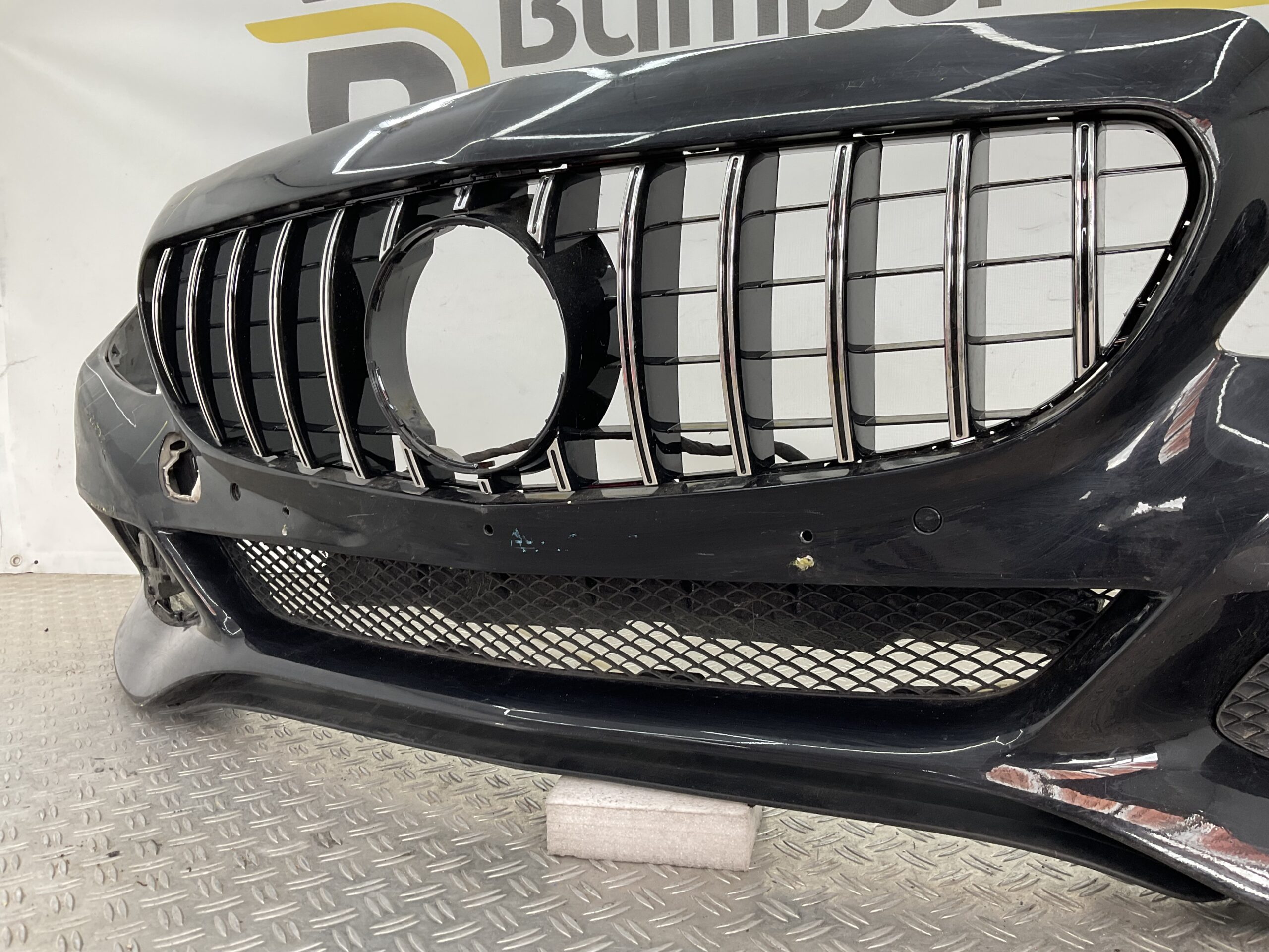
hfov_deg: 61.7
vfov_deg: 48.2
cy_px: 476
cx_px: 634
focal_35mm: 29
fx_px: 1063
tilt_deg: -9.8
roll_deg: +1.3
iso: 32
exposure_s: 1/120
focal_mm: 3
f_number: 1.8
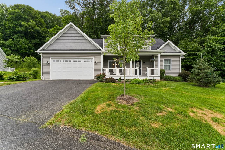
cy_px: 75
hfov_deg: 104.3
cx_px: 112
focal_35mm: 14
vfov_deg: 81.2
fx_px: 87
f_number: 22
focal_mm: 14
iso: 100
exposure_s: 1/1.67
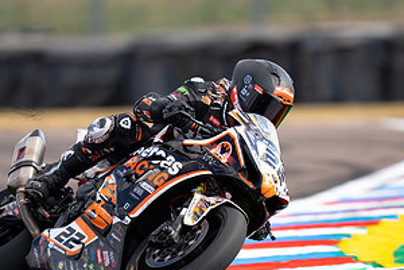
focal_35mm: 774
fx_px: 8685
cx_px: 193
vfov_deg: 1.8
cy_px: 156
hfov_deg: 2.7
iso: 50
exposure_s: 1/500
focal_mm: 400
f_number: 2.8
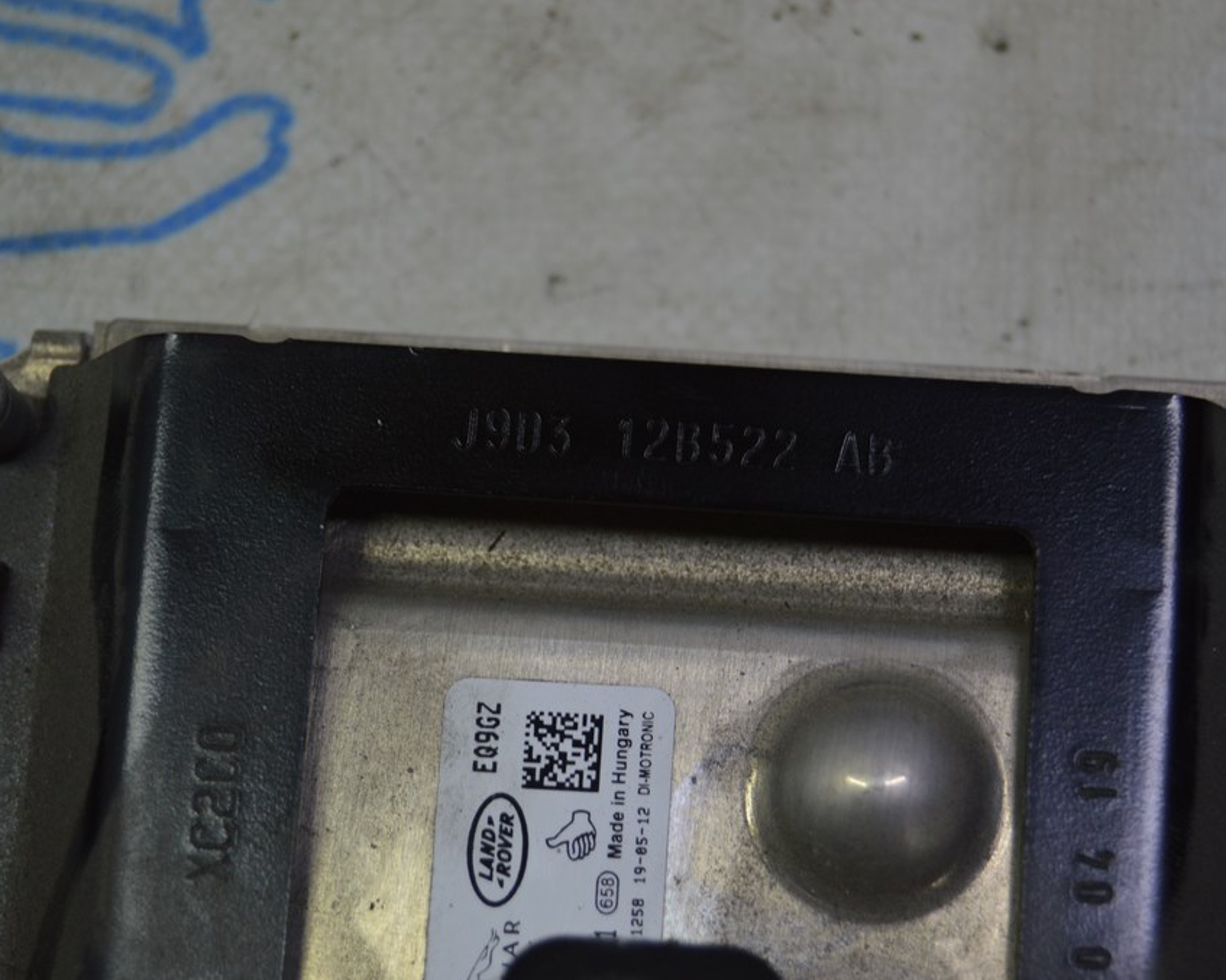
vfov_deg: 16.4
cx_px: 725
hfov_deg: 20.5
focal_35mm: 94
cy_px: 489
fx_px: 3394
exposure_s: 1/60
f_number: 5.6
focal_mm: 55
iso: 500
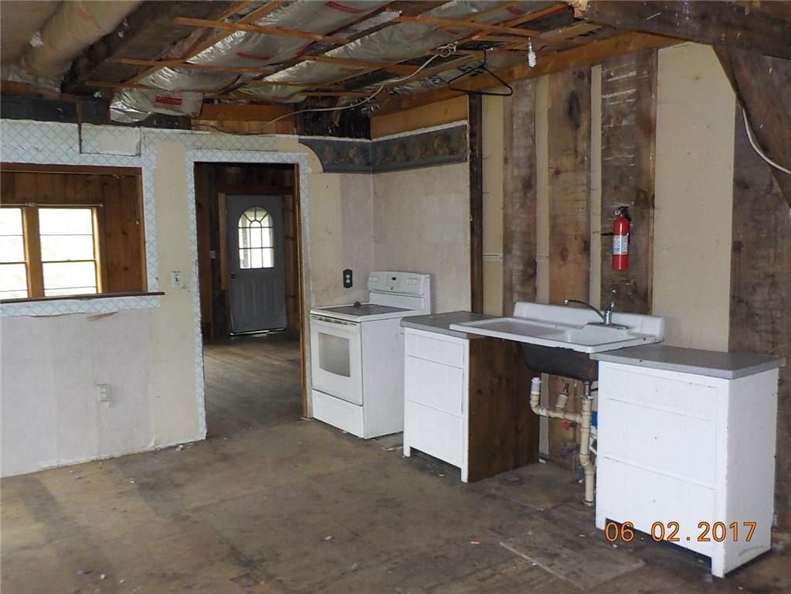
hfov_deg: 60.0
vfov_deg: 46.8
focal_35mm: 30
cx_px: 396
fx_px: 686
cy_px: 297
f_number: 3.3
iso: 360
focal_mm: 4.1
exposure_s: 1/30
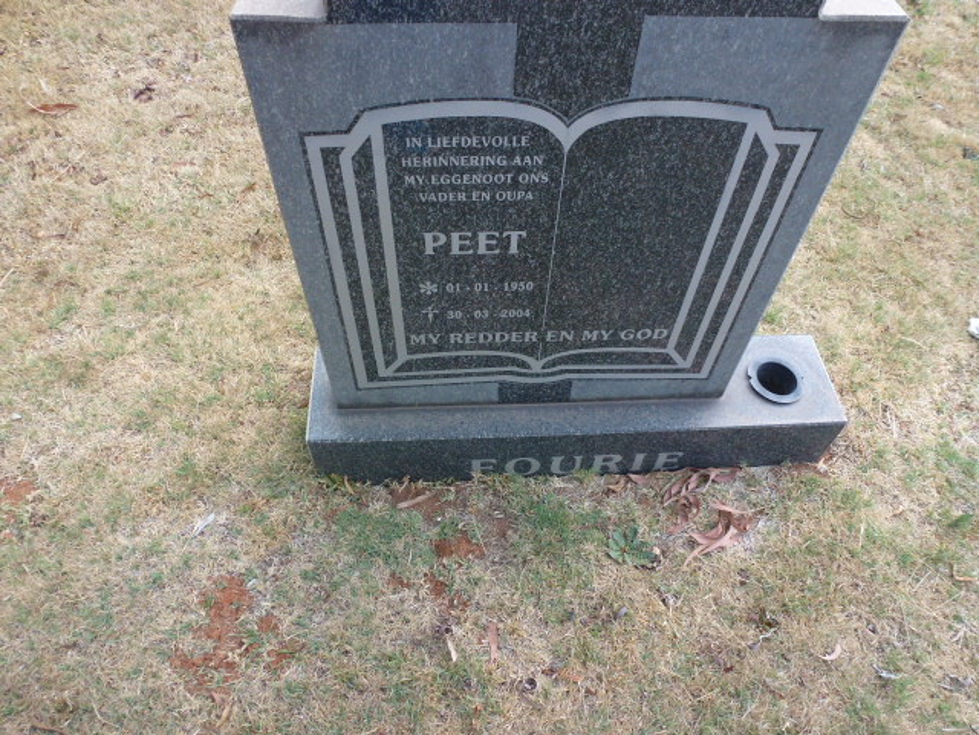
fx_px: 679
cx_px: 490
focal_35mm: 24
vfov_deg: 56.8
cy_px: 368
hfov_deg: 71.6
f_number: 3.3
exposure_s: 1/125
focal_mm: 4.3
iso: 100
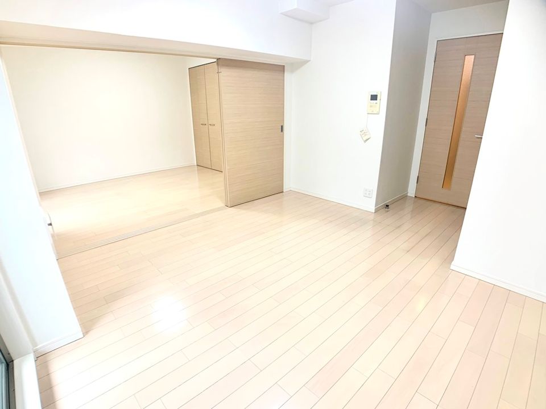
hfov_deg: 67.3
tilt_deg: -21.2
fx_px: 410
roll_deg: +1.0
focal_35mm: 26
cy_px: 204
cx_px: 273
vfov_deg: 53.1
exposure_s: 1/50
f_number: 1.8
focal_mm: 4.25
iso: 64
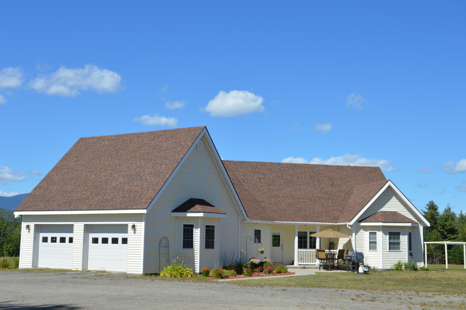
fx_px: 621
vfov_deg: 28.0
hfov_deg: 41.1
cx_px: 233
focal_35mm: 48
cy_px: 155
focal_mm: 32
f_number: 9
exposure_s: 1/320
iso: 100
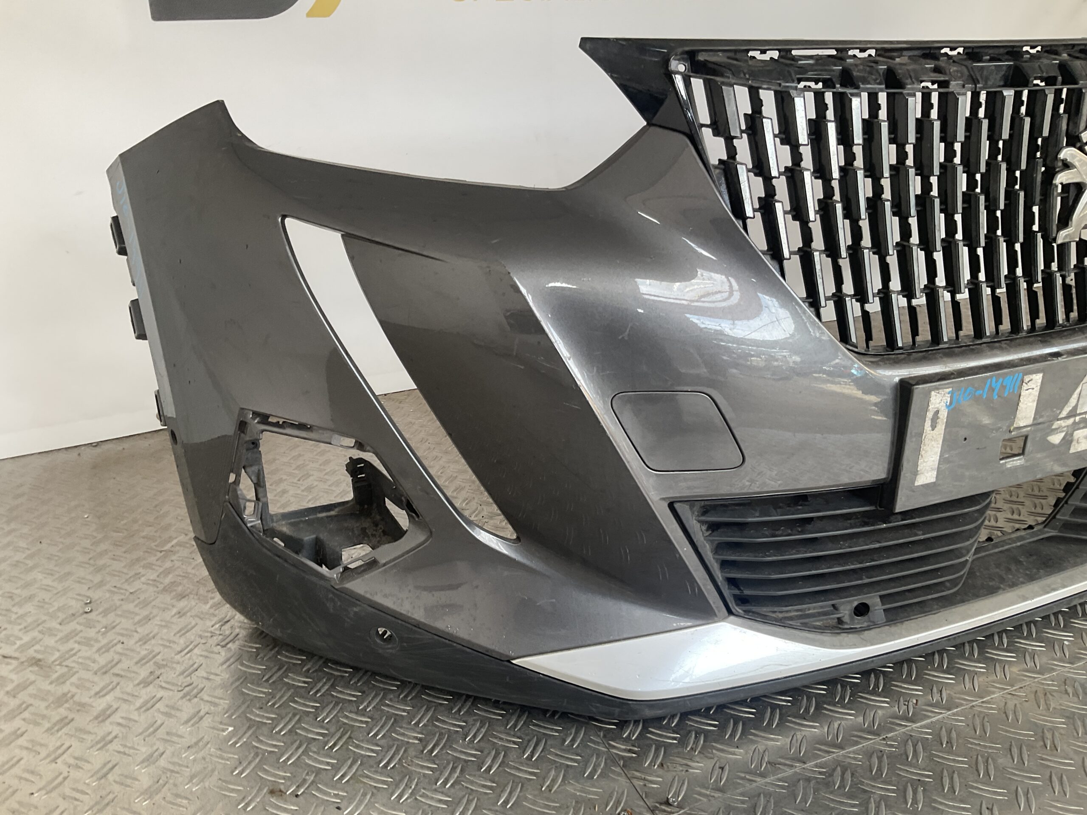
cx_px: 544
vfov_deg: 48.2
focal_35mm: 29
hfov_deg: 61.7
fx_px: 911
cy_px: 408
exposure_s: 1/100
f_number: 1.8
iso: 32
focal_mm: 3
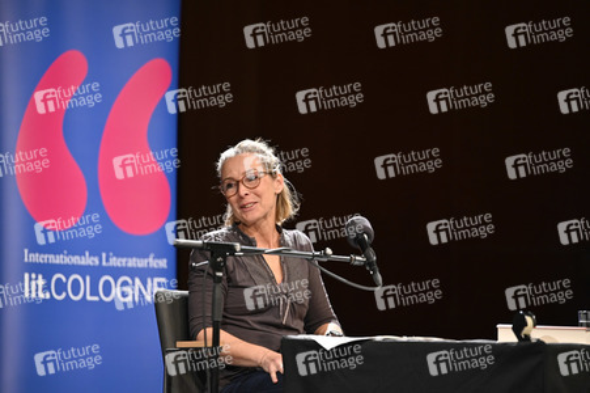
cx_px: 295
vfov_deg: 6.9
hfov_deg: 10.3
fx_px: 3275
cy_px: 196
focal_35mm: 200
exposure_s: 1/320
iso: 1600
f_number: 2.8
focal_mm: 200
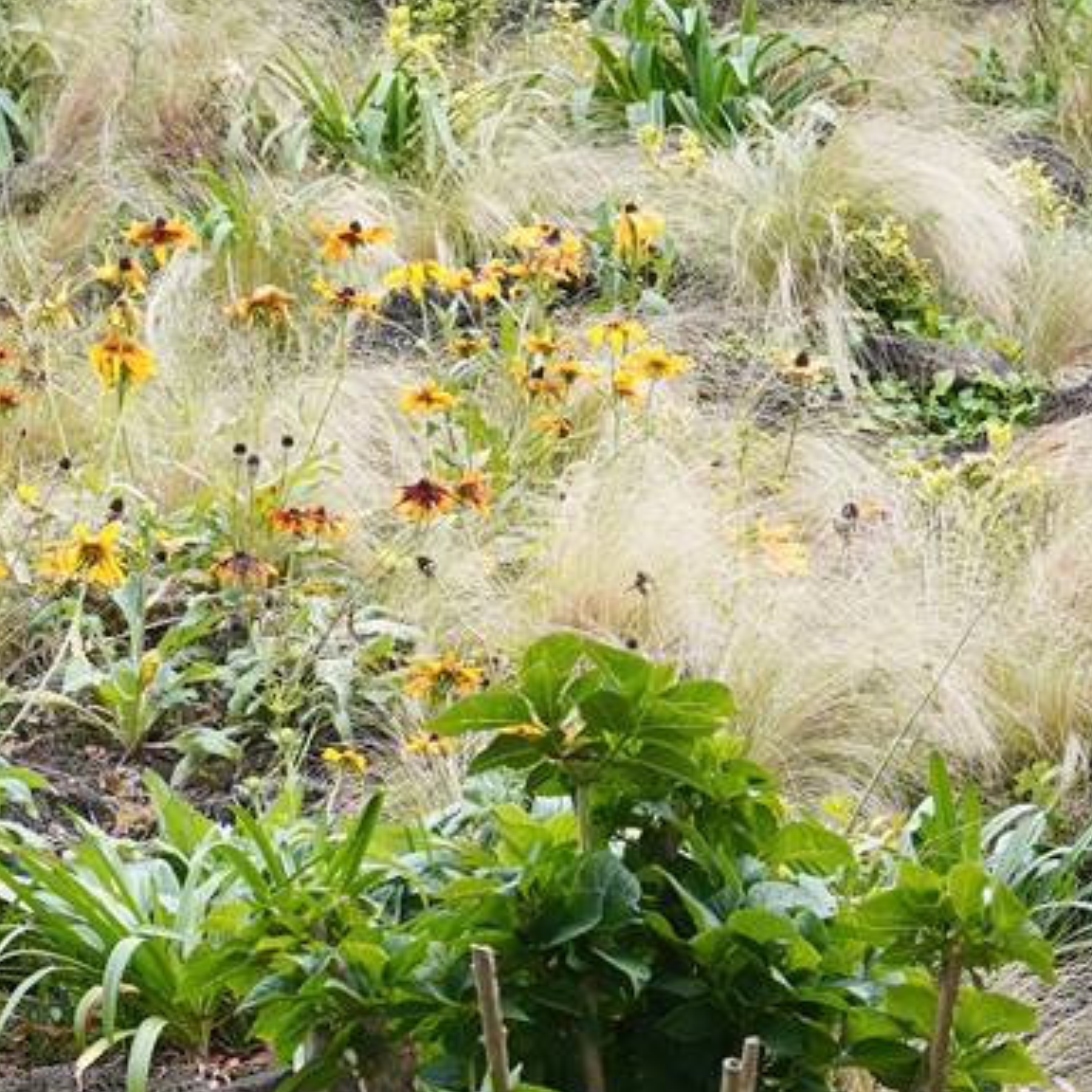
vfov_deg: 11.1
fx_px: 5532
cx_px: -40
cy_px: 1246
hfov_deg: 11.2
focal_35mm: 155
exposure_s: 1/100
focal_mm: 35
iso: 400
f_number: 6.3
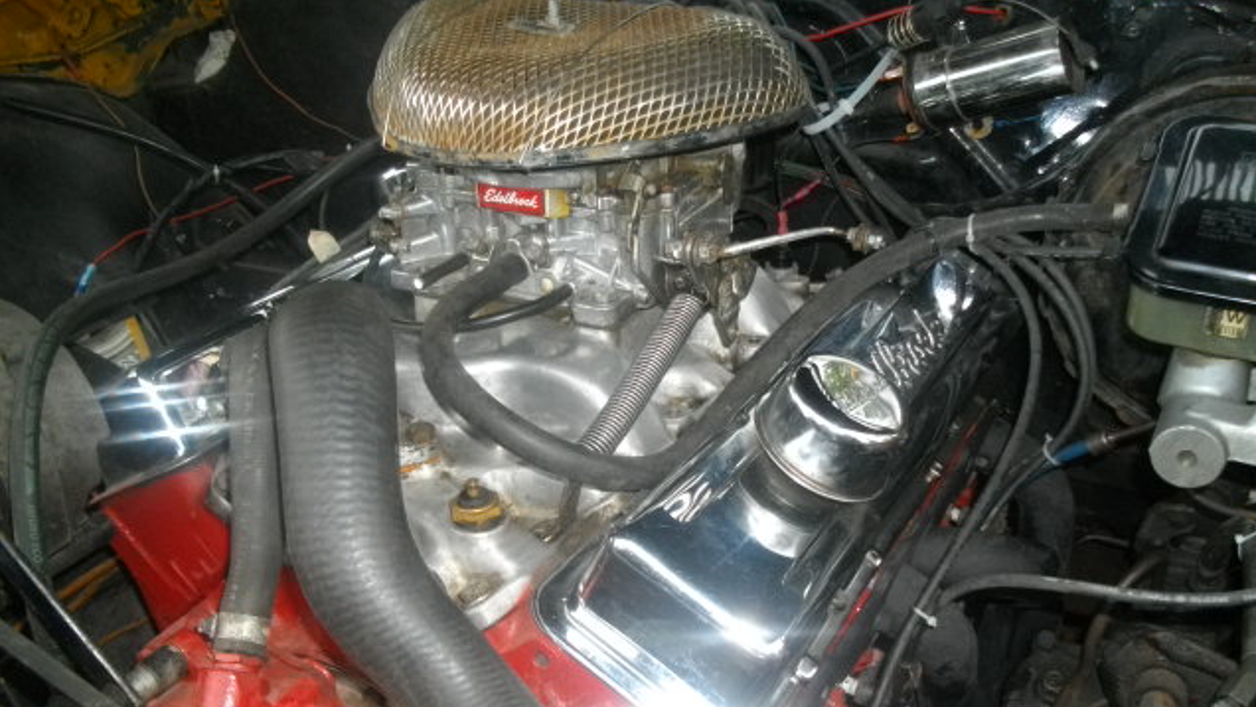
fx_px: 1133
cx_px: 630
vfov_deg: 34.3
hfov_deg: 58.0
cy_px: 472
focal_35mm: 34
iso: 200
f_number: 2.9
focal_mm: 5.7
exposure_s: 1/50
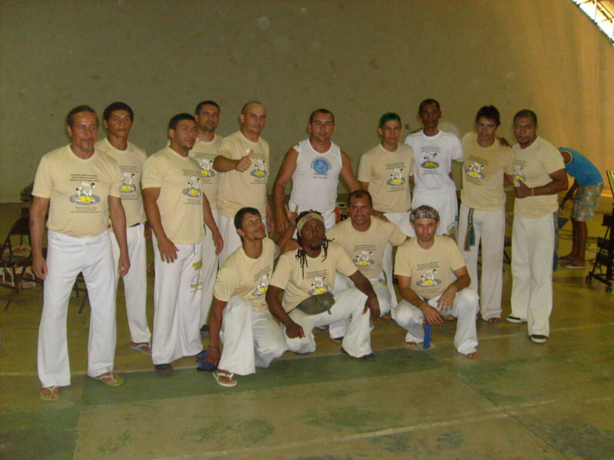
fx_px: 621
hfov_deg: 52.6
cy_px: 230
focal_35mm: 35
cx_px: 307
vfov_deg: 40.7
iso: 160
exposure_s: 1/45
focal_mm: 5.8
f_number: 2.8
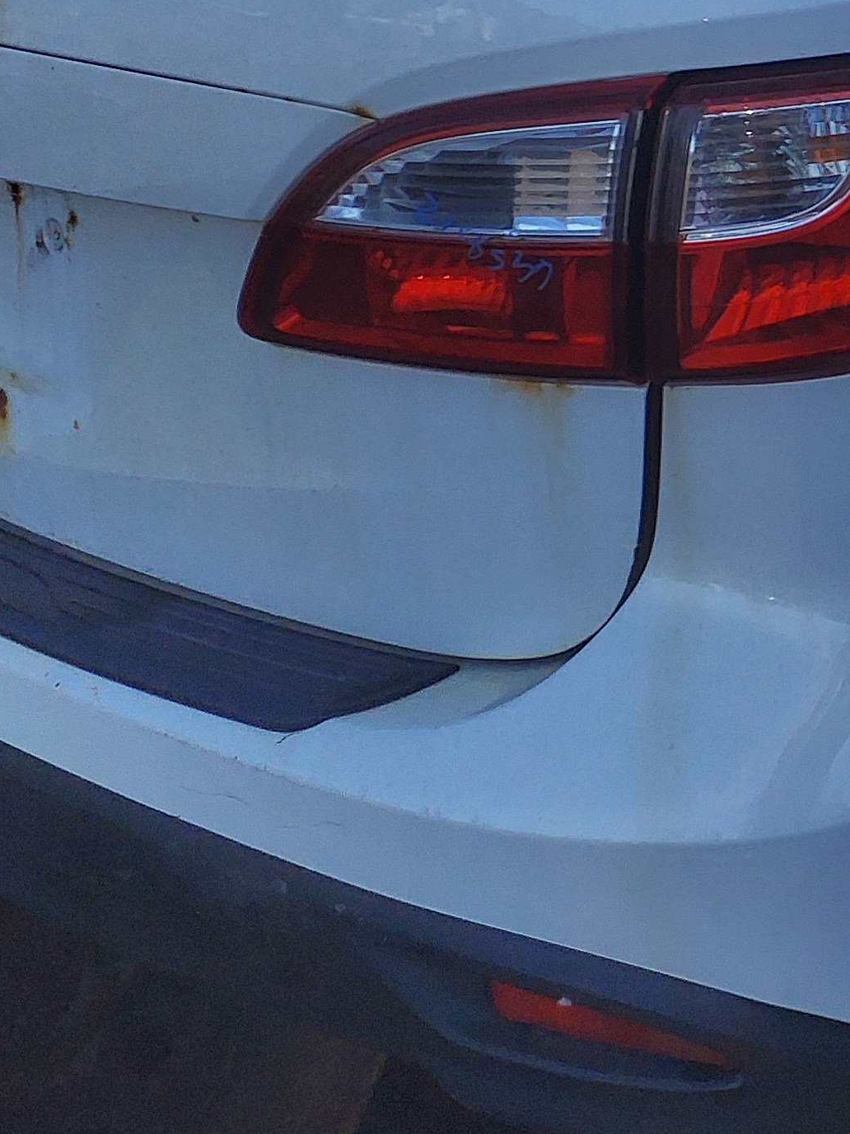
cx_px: 1263
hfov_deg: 17.1
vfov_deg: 24.3
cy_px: 99
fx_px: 2554
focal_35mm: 78
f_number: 1.9
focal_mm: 3.58
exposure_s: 1/867
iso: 40
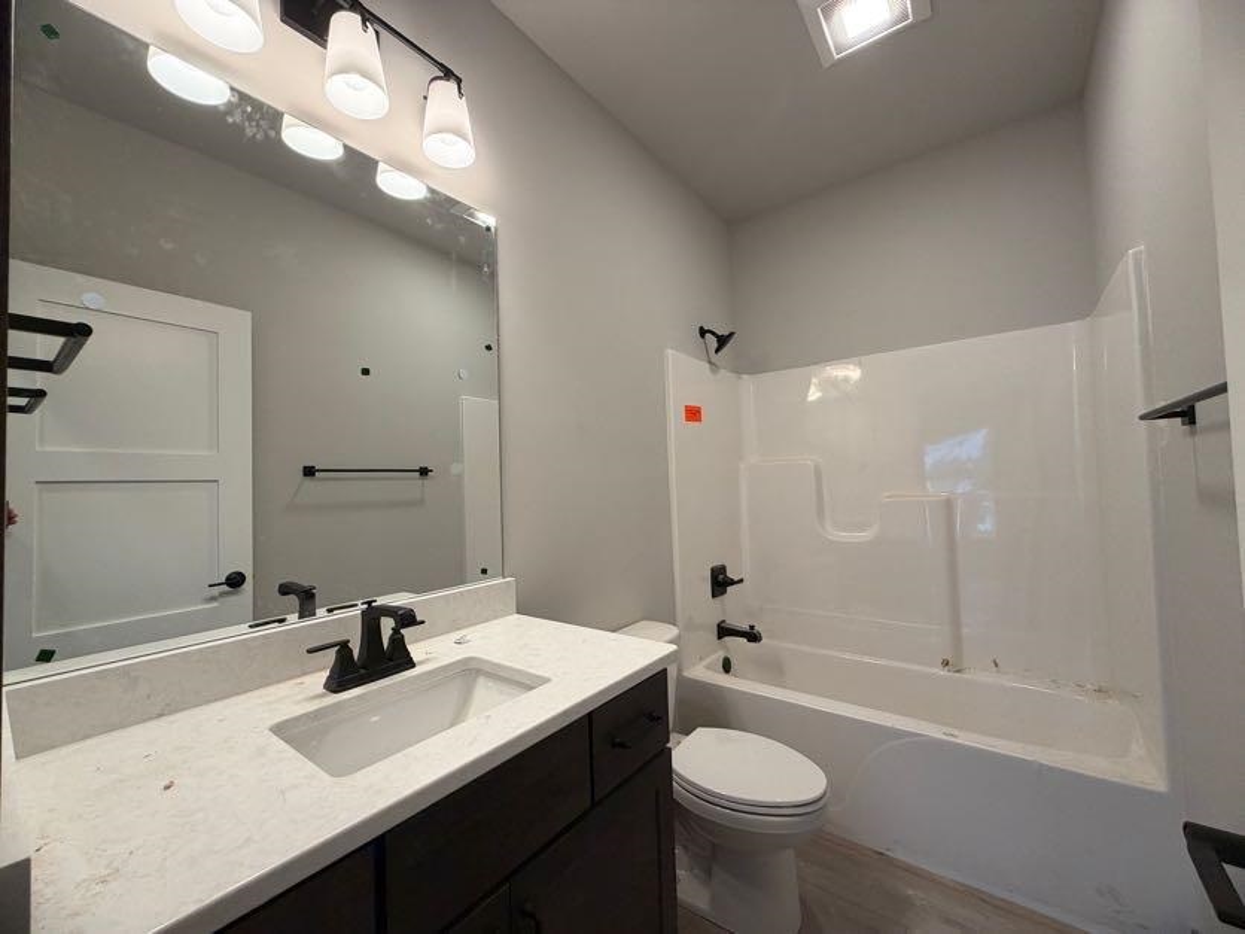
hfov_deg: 102.1
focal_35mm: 14
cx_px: 622
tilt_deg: +1.1
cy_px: 467
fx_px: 504
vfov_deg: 85.7
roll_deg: +1.8
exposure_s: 1/120
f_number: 2.2
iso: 200
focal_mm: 2.22
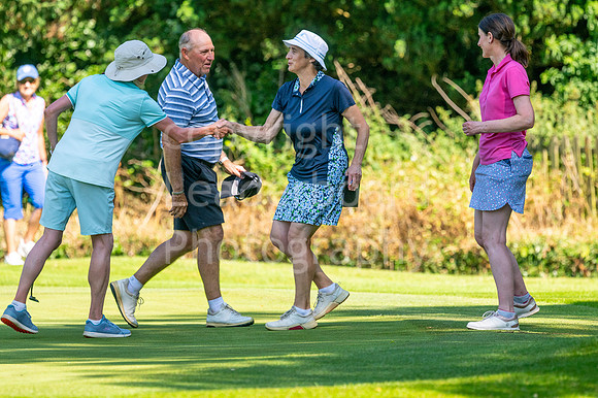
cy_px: 199
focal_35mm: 450
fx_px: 7470
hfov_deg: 4.6
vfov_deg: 3.1
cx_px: 299
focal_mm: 300
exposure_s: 1/1600
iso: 320
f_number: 5
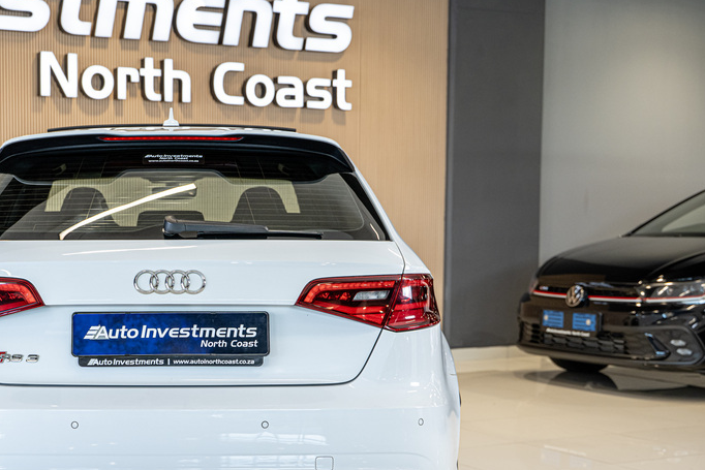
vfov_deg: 21.5
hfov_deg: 31.4
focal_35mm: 63
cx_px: 180
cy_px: 321
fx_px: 1234
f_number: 4
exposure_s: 1/125
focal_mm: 42
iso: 800
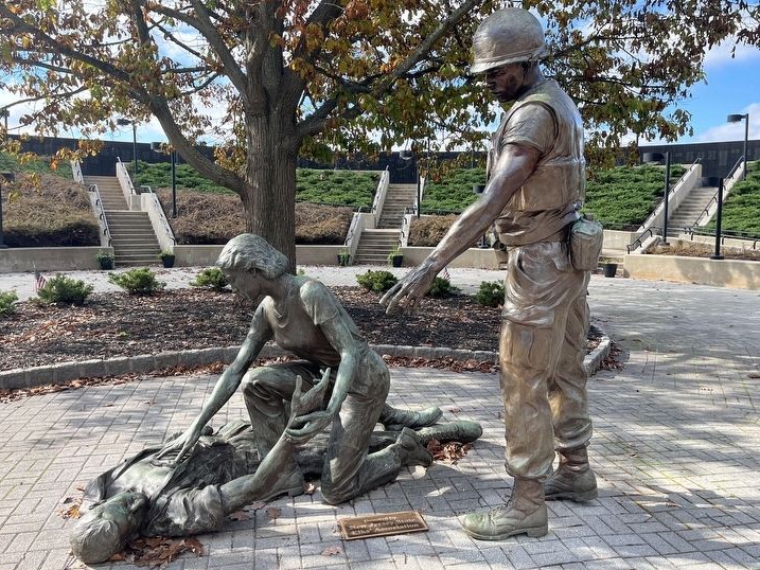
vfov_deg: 48.2
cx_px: 403
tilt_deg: -4.6
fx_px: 637
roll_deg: +0.3
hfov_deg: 61.6
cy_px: 267
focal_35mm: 29
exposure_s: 1/799
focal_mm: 5.1
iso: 50
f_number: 1.6
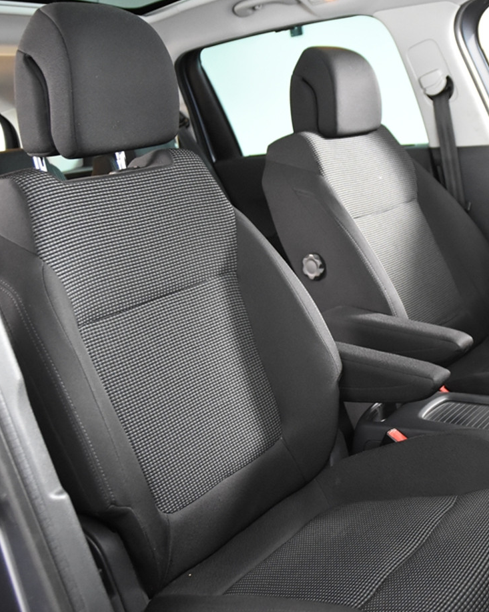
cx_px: 368
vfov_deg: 42.9
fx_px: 778
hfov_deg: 34.1
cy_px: 309
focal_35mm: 43
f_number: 2.8
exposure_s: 1/30
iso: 3600
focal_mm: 20
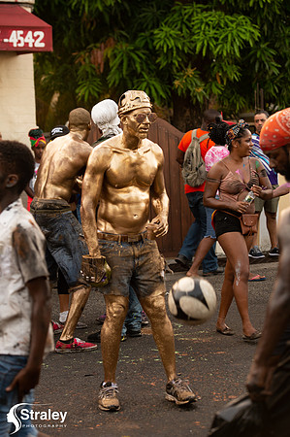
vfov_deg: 22.2
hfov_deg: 14.8
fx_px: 1114
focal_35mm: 92
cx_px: 145
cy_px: 218
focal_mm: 92
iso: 360
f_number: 5
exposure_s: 1/200
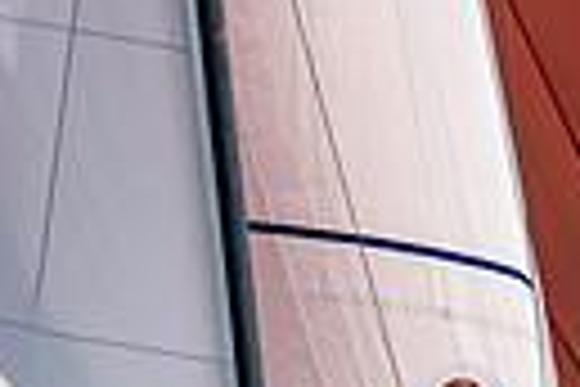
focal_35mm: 2021
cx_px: 99
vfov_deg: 0.7
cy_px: 745
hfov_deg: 1.0
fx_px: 32558
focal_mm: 300
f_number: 5.6
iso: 500
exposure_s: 1/5000
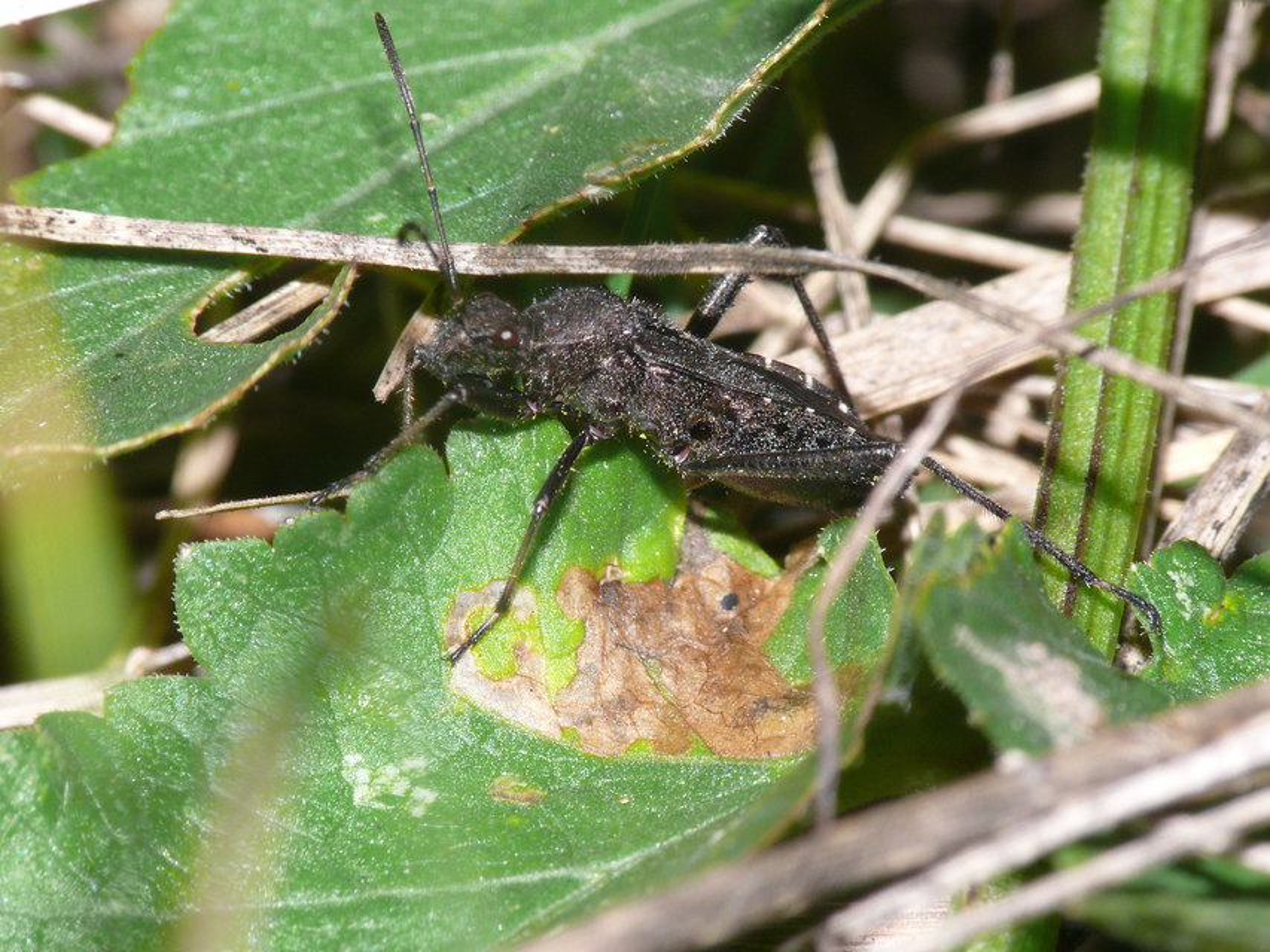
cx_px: 635
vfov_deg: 5.0
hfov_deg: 6.7
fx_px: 10898
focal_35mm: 297
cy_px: 476
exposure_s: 1/640
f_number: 11
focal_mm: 62.7
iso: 200
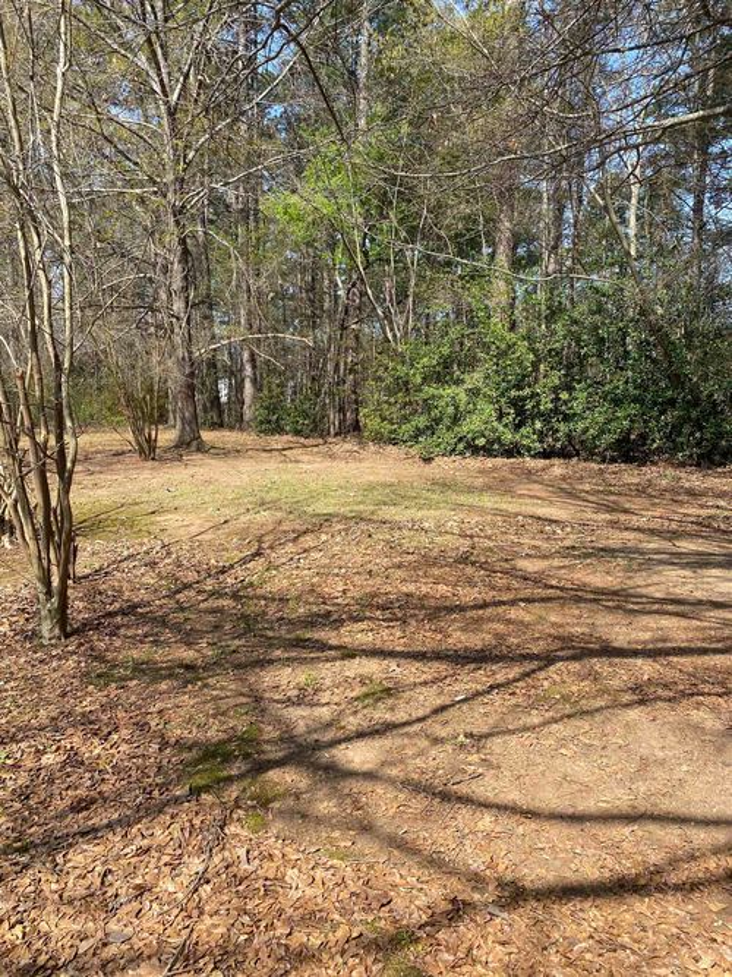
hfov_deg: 53.0
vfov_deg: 67.3
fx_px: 733
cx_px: 366
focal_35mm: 26
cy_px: 488
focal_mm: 4.25
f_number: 1.8
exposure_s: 1/1287
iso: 32
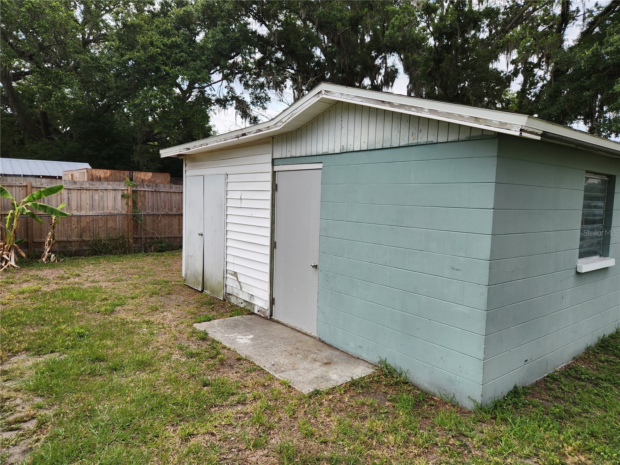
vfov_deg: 58.9
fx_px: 412
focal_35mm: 23
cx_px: 310
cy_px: 232
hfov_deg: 73.9
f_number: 1.8
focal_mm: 5.4
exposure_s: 1/805
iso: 20
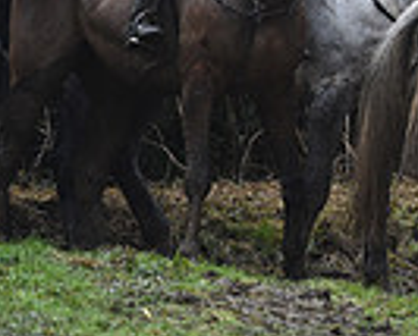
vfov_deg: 1.9
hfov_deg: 2.4
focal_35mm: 817
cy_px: -3
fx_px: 10130
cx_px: 795
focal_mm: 200
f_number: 3.2
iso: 1600
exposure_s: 1/1250
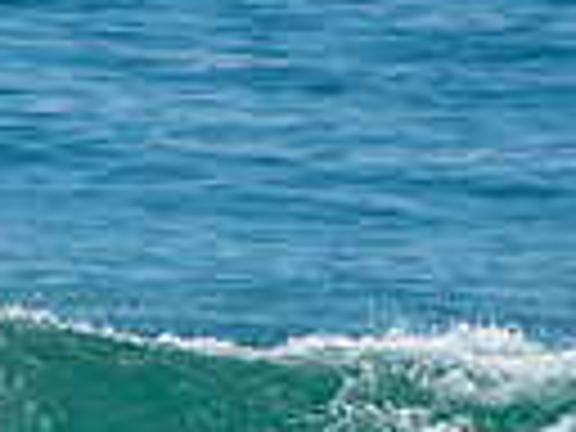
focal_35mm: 2609
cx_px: -279
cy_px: 587
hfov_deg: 0.8
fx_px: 43413
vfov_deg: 0.6
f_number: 5.6
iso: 180
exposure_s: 1/1250
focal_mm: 400
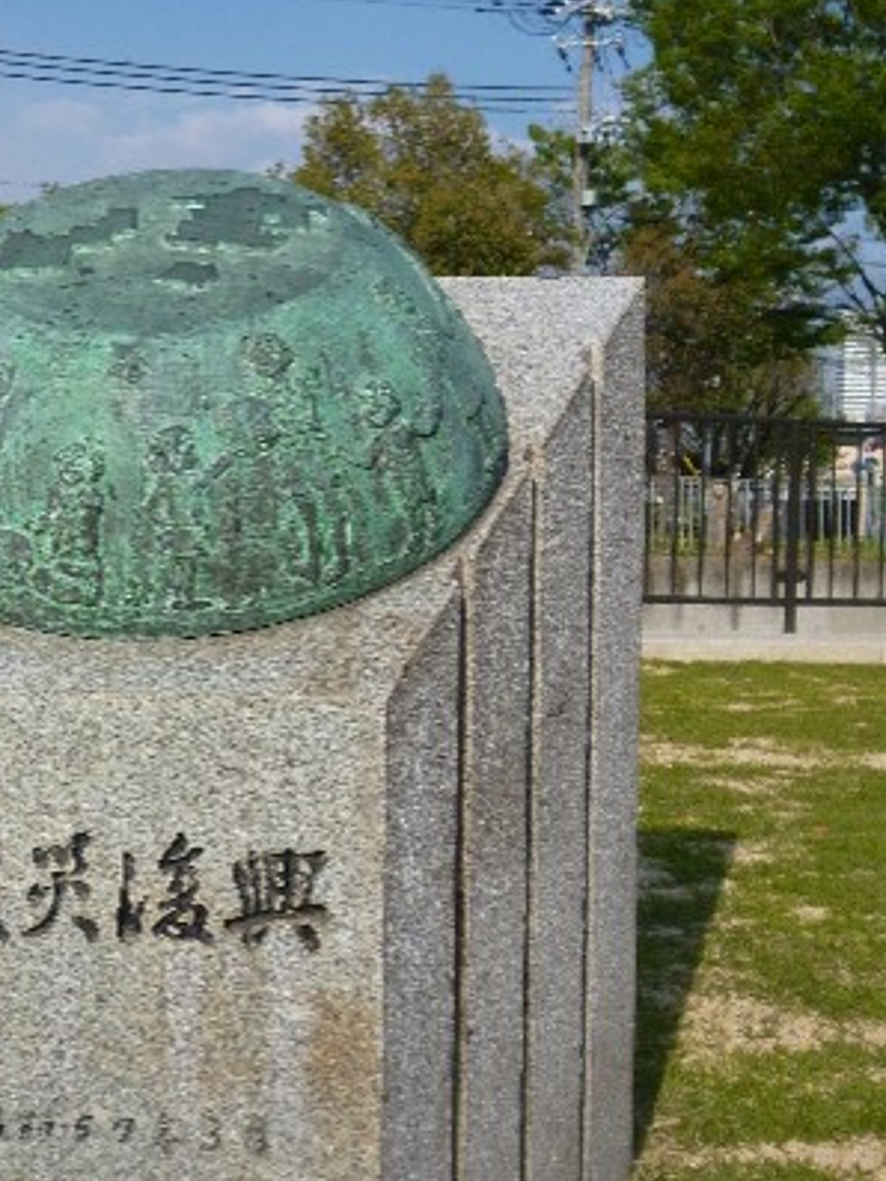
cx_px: 229
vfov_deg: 33.8
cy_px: 553
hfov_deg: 25.4
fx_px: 1944
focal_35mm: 57
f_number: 9
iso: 100
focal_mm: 6
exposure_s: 1/200
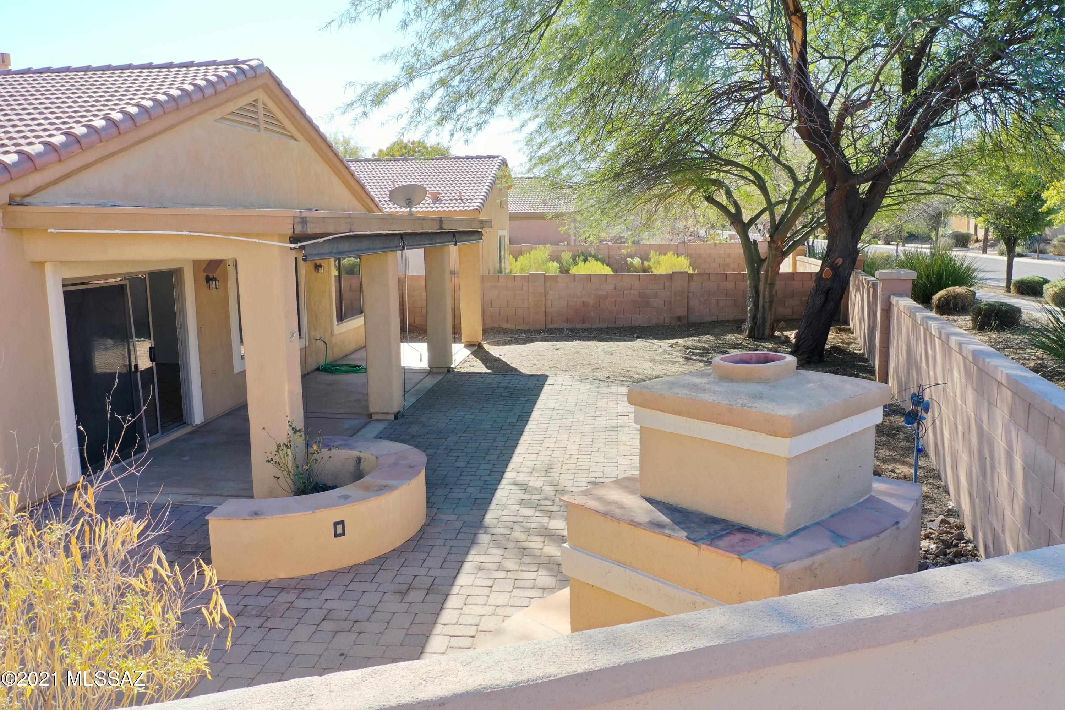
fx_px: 828
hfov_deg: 65.5
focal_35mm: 28
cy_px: 355
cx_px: 532
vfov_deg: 46.4
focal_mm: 10.26
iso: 100
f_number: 4
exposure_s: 1/120
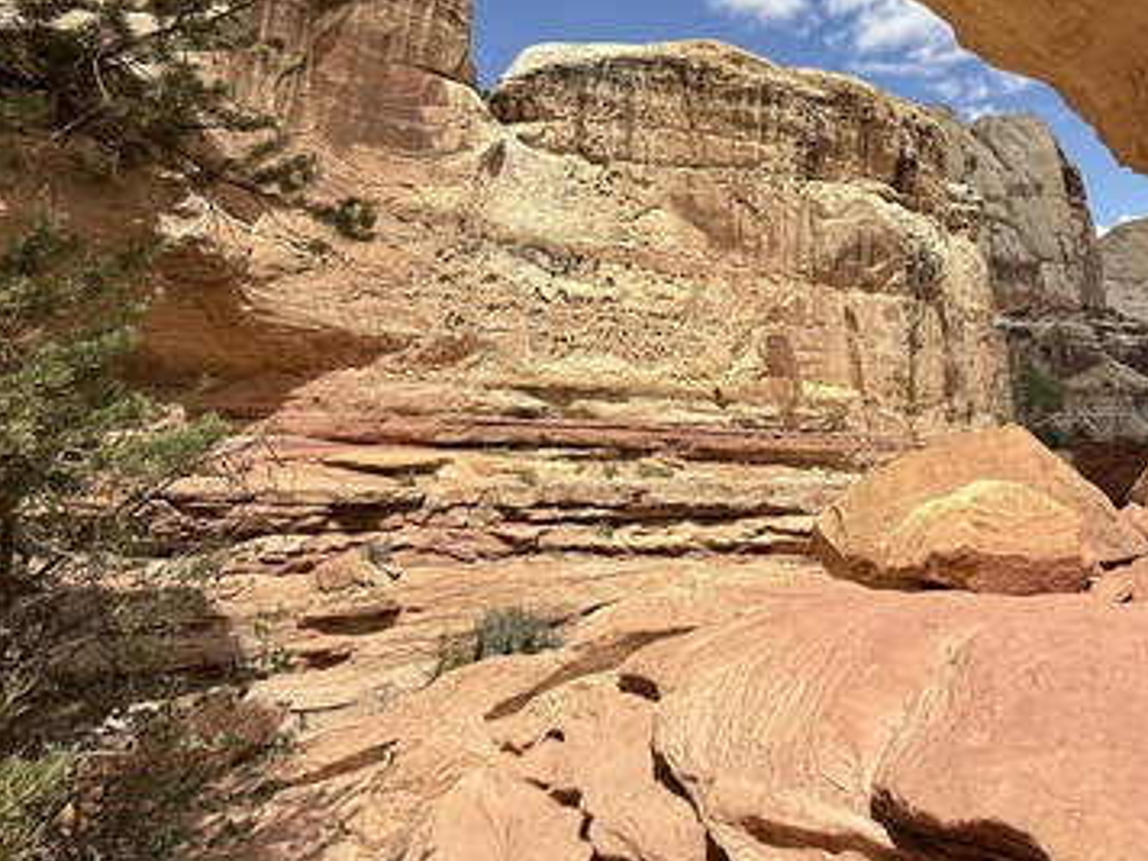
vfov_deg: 57.7
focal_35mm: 22
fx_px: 730
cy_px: 206
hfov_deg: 71.6
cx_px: 848
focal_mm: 2.22
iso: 50
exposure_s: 1/2717
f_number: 2.2
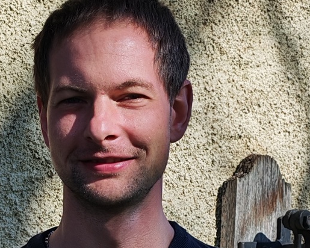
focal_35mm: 131
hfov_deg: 14.7
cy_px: 270
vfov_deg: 11.6
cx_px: 105
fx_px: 1202
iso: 50
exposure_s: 1/680
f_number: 1.9
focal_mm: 6.12
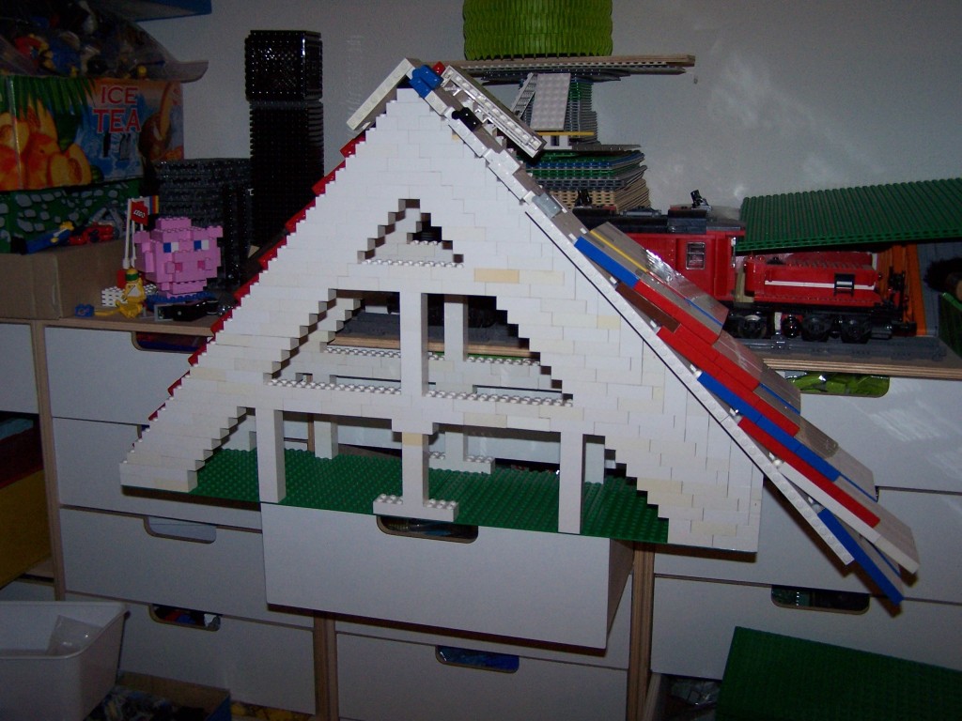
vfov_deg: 37.7
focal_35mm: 38
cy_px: 360
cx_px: 481
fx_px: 1056
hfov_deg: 49.0
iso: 140
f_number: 2.8
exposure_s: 1/60
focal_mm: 6.3
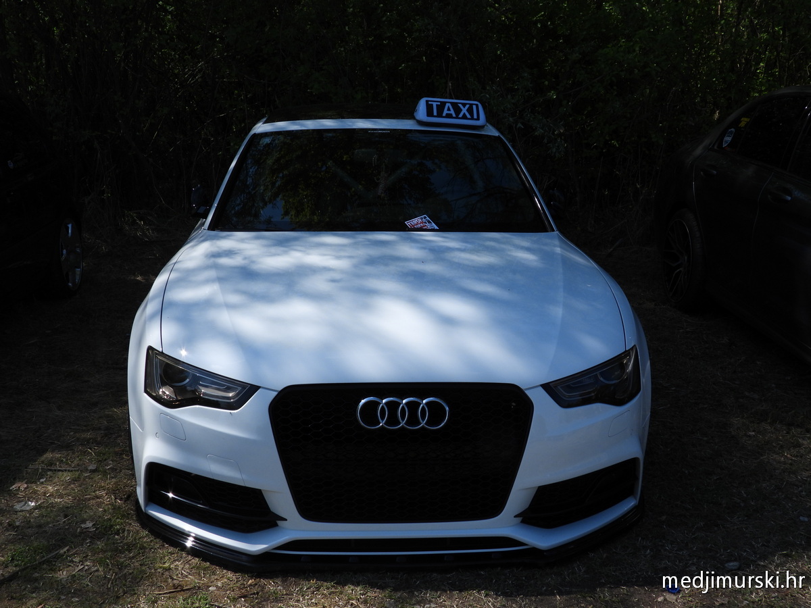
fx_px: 961
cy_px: 304
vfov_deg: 35.1
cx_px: 406
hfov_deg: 45.8
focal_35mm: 41
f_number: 3.2
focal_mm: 7.4
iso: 100
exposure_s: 1/1600
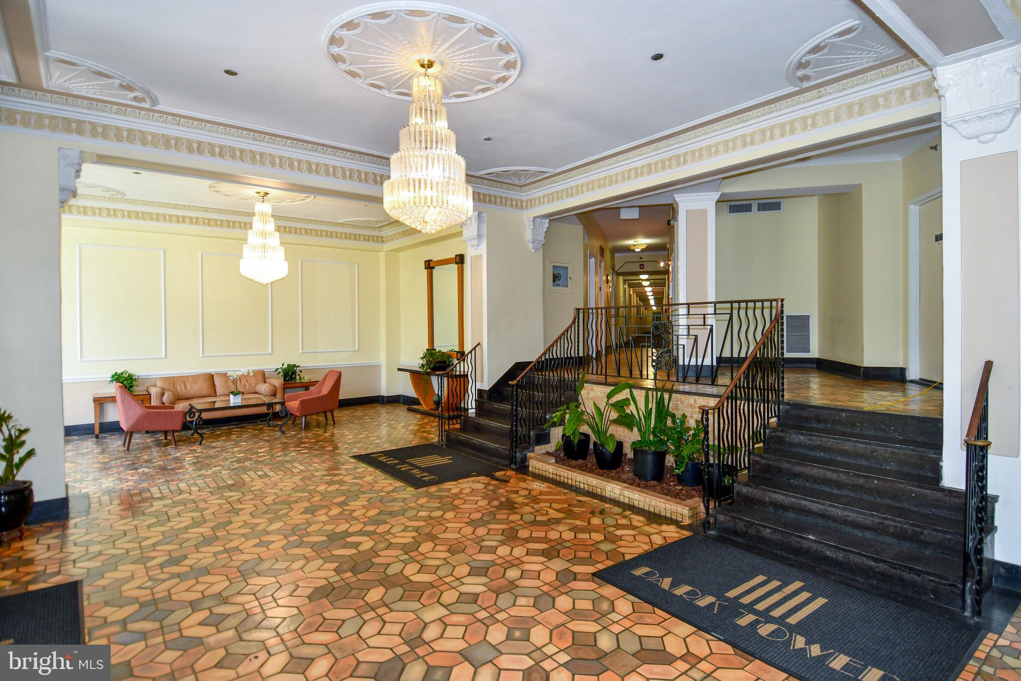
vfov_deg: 67.4
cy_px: 340
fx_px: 510
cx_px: 510
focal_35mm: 18
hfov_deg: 90.0
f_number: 4
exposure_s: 1/60
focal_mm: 12
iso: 500
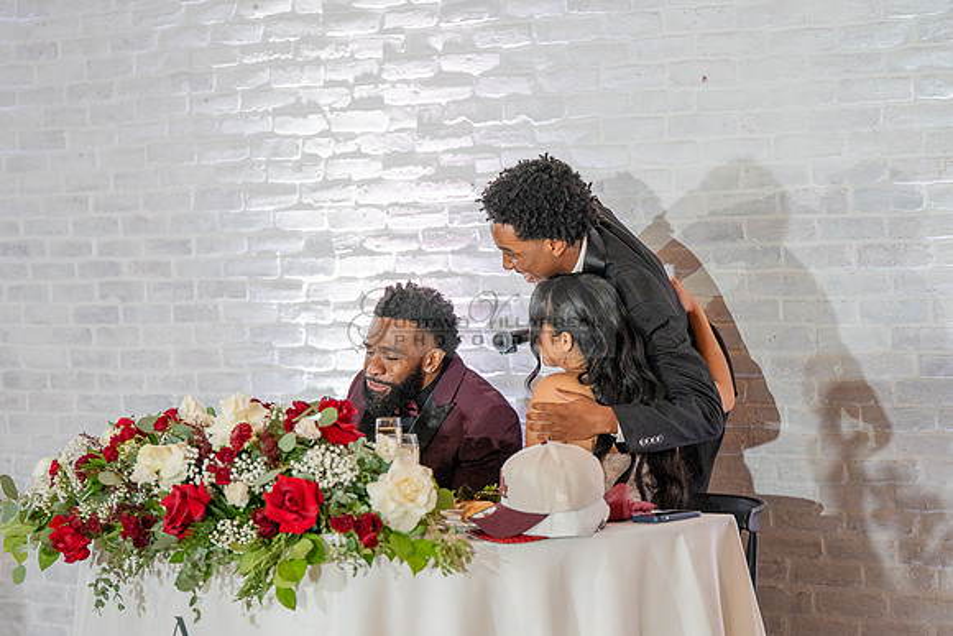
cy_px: 374
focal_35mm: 108
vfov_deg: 12.7
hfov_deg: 18.9
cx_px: 449
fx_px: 2864
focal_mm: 91
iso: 1600
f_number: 2.8
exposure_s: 1/320
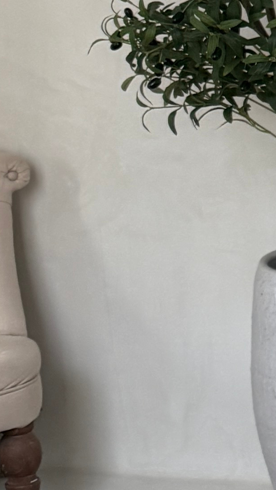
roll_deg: -0.2
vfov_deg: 15.8
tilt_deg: -14.2
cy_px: 217
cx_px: 903
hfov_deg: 7.5
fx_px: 1769
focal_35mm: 136
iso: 200
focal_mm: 6.76
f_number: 1.78
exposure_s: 1/121
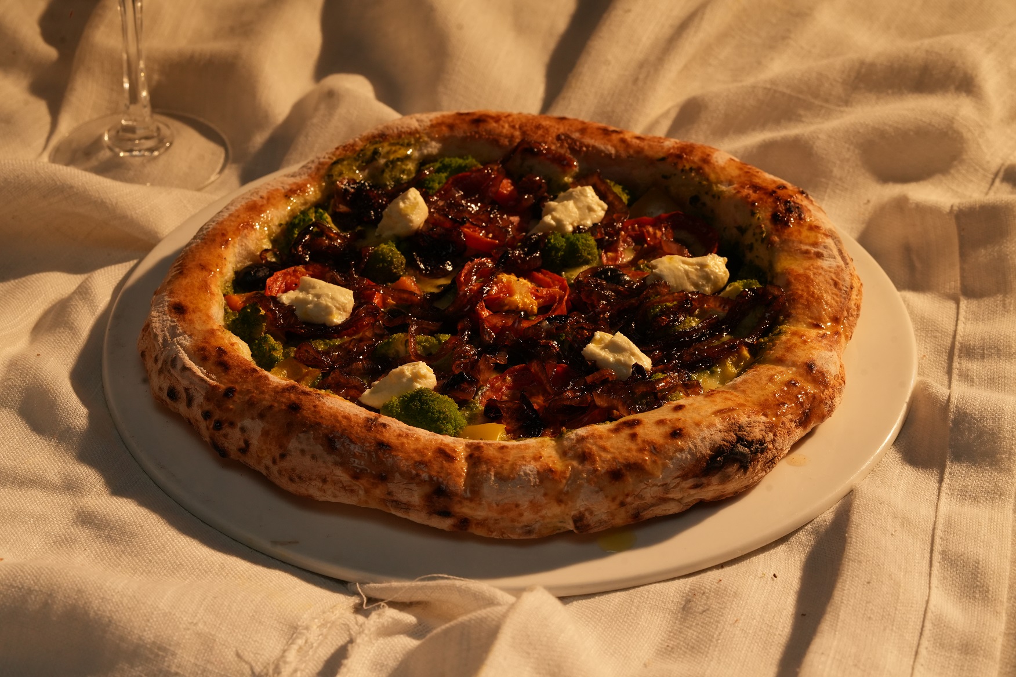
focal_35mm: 97
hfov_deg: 21.0
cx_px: 508
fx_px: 2737
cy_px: 338
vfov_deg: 14.1
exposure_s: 1/160
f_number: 11
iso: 1250
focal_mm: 97
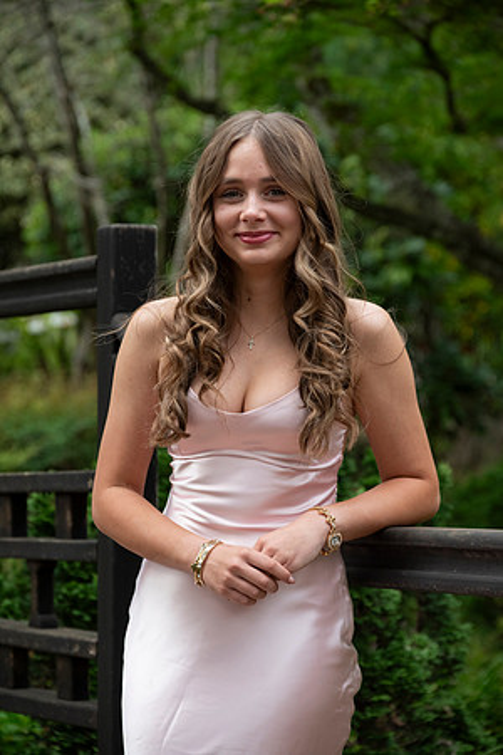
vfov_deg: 14.2
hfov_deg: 9.5
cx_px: 252
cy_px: 378
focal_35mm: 145
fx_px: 3039
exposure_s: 1/800
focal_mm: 145
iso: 1250
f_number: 6.3
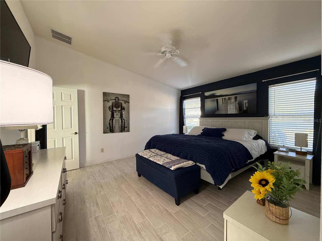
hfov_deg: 102.1
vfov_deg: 85.7
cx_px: 161
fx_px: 130
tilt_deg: -0.2
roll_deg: +1.0
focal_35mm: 14
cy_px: 120
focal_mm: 2.22
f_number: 2.2
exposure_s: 1/60
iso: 500
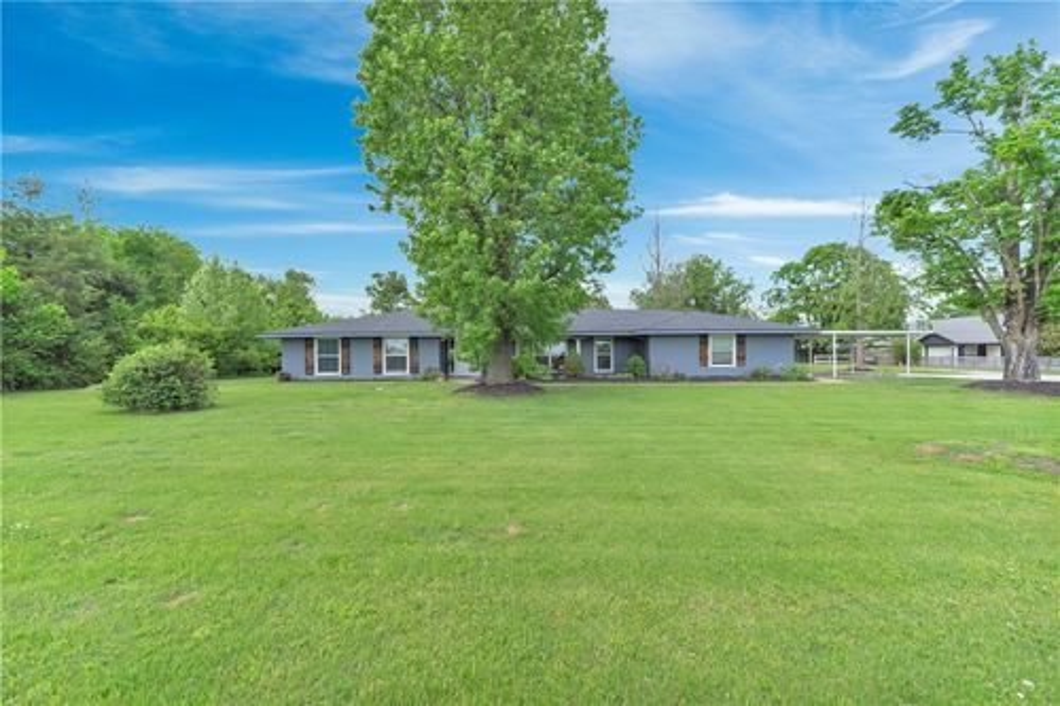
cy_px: 353
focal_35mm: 14
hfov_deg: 104.3
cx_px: 530
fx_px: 412
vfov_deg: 81.2
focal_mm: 14
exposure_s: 1/500
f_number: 2.8
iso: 250
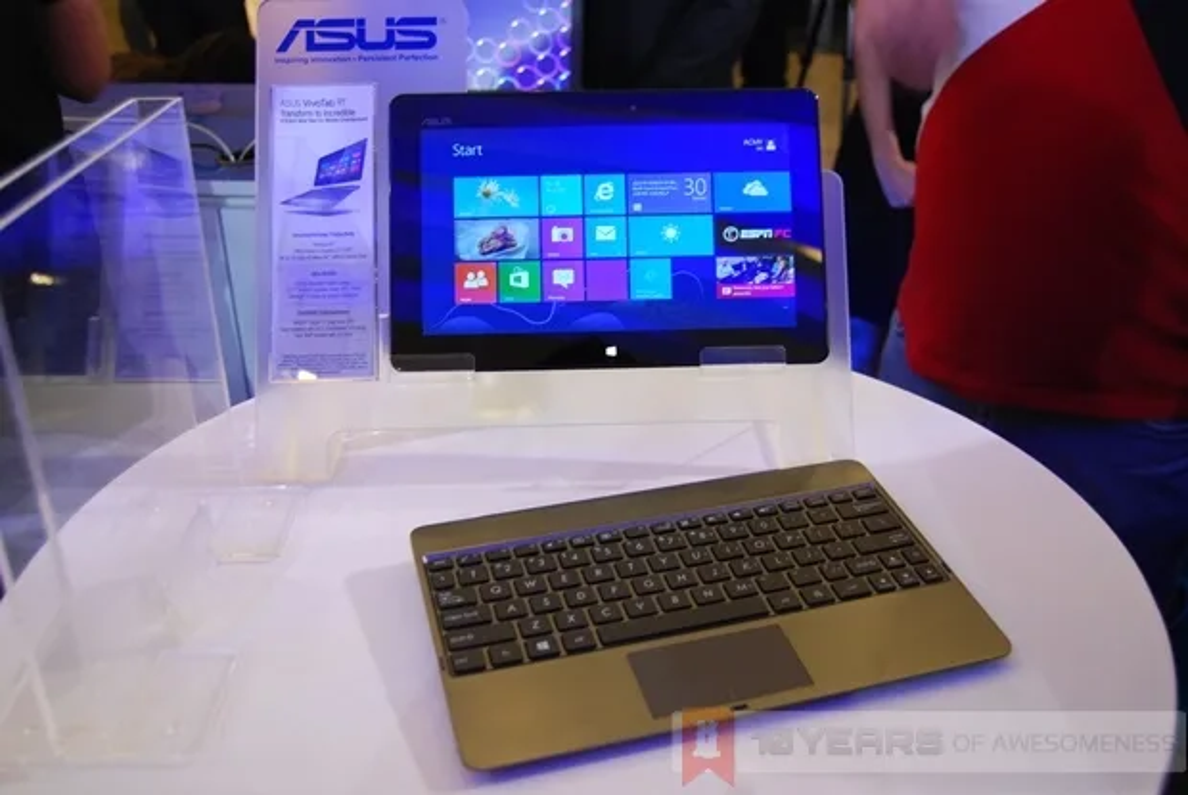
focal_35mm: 34
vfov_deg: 38.5
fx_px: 1140
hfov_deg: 55.1
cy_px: 398
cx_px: 594
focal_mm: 23
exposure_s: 1/30
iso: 800
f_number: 3.8
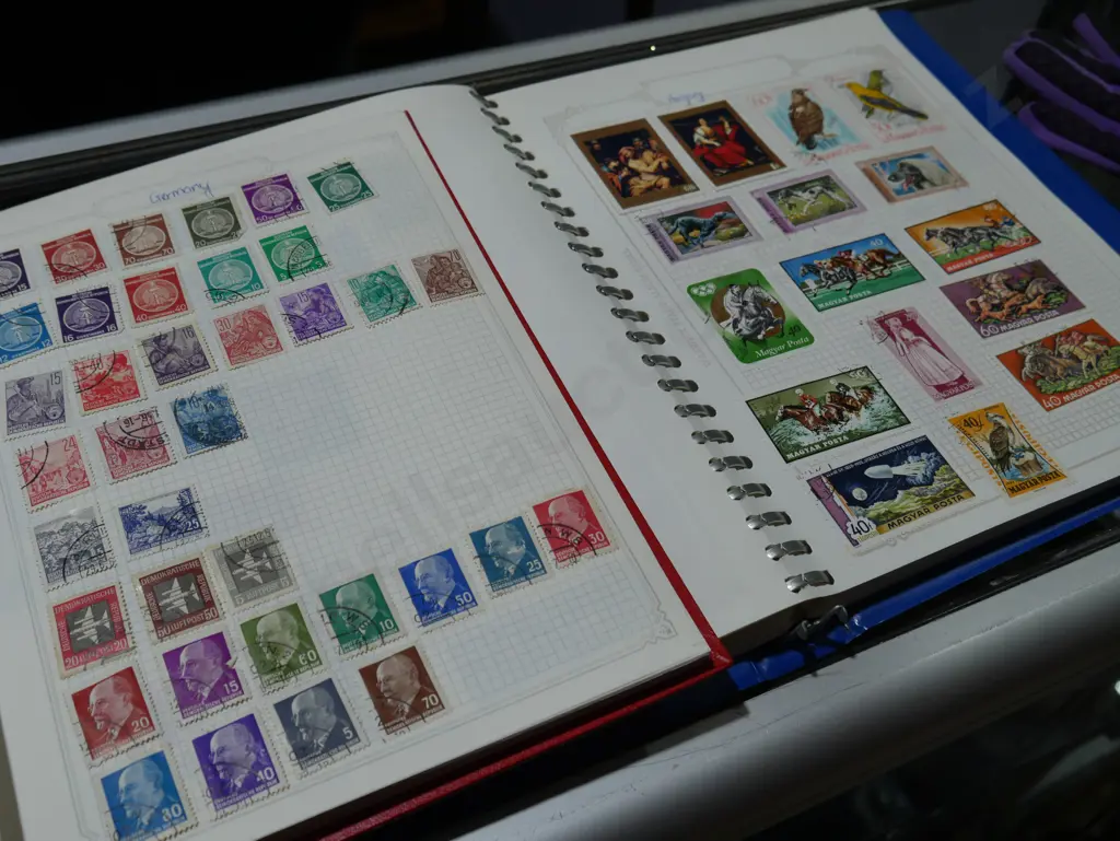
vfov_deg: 39.7
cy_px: 420
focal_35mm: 36
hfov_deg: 51.3
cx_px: 560
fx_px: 1165
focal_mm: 18
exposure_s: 1/160
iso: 200
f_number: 5
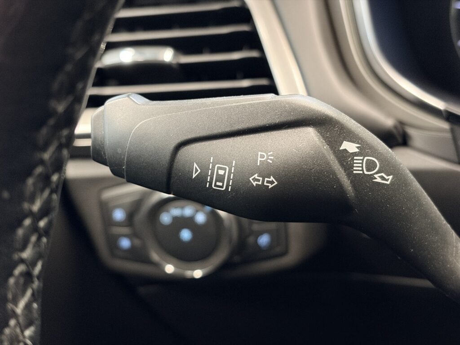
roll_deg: +8.4
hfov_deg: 36.8
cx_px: 230
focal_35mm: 52
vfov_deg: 28.0
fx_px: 691
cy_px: 172
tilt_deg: -22.1
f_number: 1.6
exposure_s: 1/28
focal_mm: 5.96
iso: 400
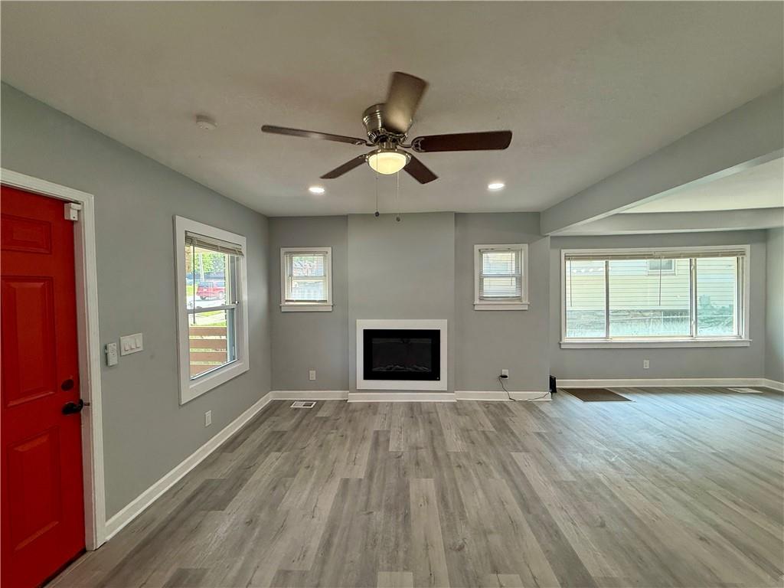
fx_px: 317
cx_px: 392
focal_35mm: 14
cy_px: 294
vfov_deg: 85.7
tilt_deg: -0.4
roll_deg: +0.2
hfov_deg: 102.1
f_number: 2.2
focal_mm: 2.22
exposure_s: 1/120
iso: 125
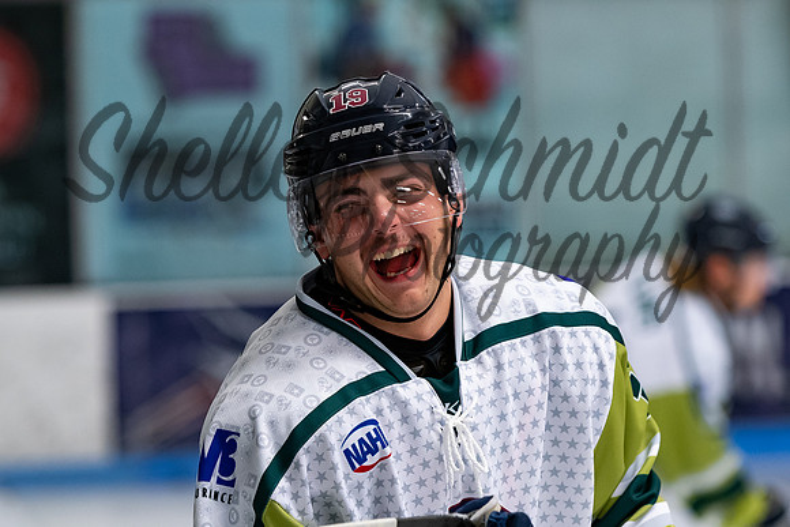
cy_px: 242
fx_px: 5568
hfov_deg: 8.1
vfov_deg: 5.4
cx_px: 407
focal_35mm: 254
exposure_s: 1/800
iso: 2000
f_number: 3.2
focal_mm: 150
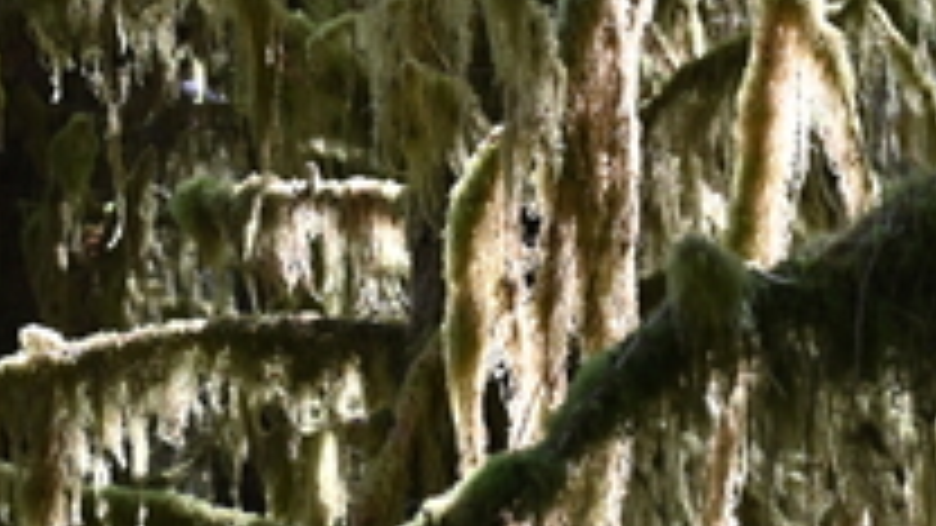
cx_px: 738
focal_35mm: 339
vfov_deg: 3.6
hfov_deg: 6.4
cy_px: -232
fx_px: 8414
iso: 1250
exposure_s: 1/125
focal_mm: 120
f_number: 8
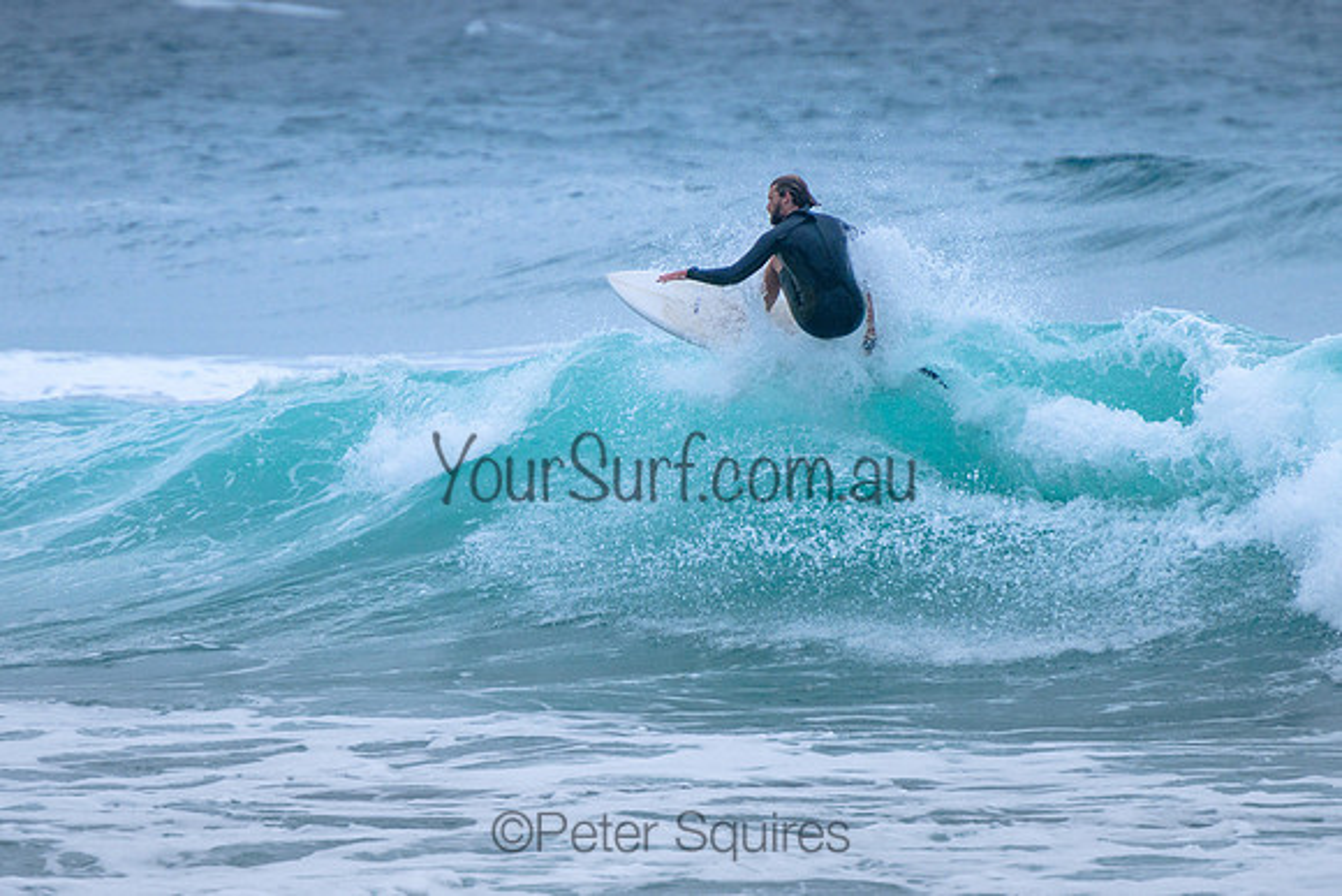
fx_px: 20512
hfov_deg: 3.7
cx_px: 651
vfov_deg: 2.5
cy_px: 452
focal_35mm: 550
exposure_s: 1/2000
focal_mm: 400
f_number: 5.6
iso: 500
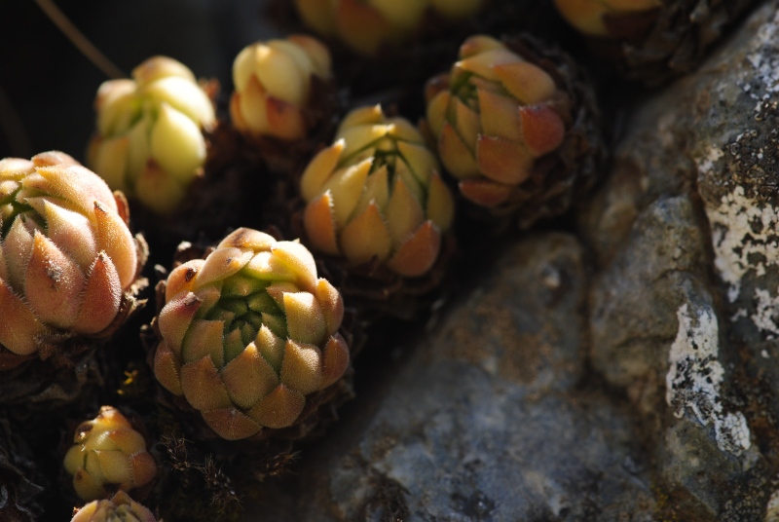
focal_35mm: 128
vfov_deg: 10.8
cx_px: 390
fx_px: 2763
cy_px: 261
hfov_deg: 16.0
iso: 200
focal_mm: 85
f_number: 7.1
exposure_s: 1/200
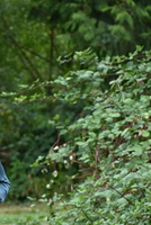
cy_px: 188
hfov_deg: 2.5
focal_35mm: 549
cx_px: -52
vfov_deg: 3.7
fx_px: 3442
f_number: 6.3
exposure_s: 1/250
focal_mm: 200
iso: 400
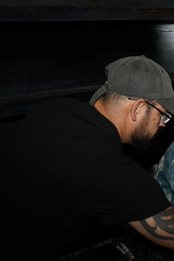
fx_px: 413
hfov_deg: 20.8
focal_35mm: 57
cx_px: 247
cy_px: 158
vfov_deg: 34.9
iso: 400
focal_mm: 28
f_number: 6.3
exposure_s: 1/200
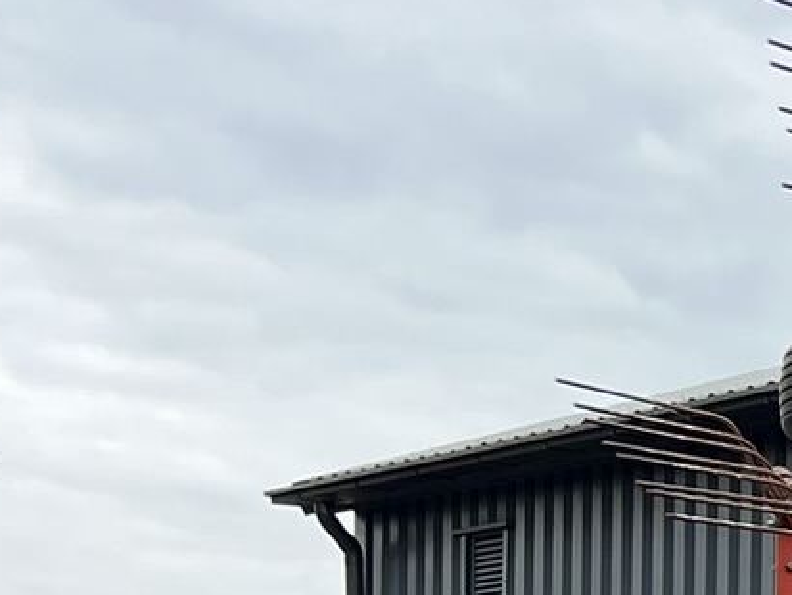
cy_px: 1094
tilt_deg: -1.0
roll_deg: -1.6
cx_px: 1751
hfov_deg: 12.7
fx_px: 2952
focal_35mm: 129
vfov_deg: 10.7
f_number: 1.5
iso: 50
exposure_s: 1/718
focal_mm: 5.7
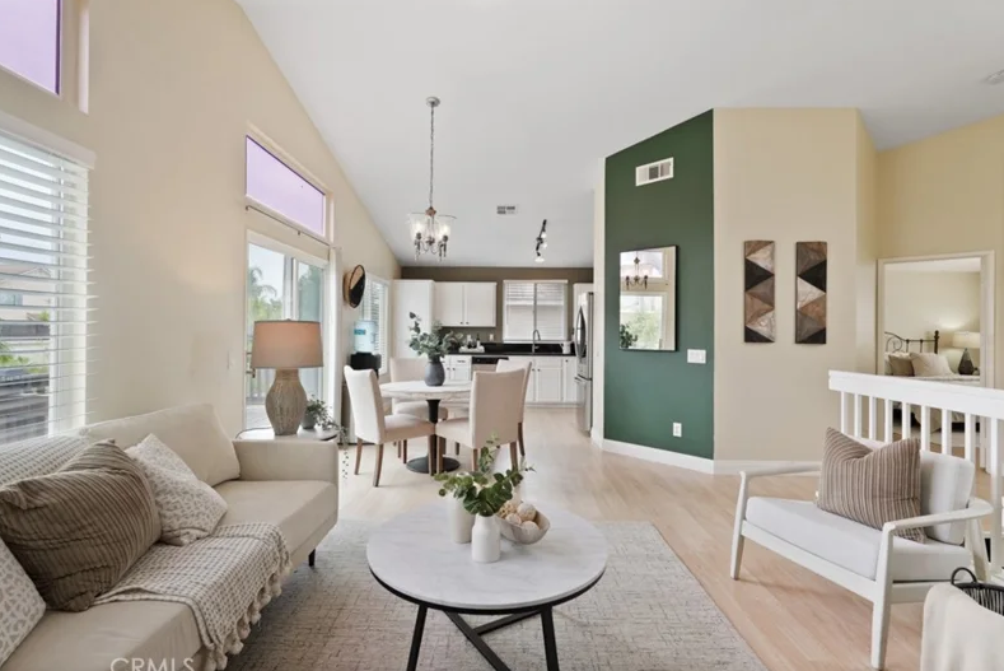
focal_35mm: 17
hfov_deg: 93.2
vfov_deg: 70.5
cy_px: 326
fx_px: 474
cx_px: 490
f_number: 5.6
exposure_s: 1/15
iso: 250
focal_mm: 16
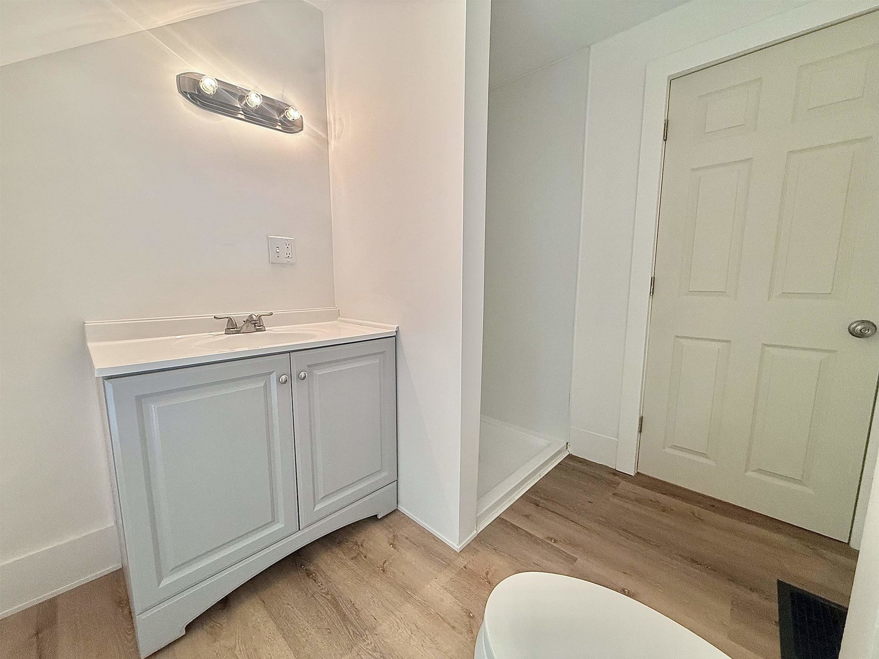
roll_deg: -0.6
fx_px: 356
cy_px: 330
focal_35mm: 14
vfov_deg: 85.7
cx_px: 440
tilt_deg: -8.1
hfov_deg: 102.1
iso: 160
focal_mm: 2.22
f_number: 2.2
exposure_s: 1/120
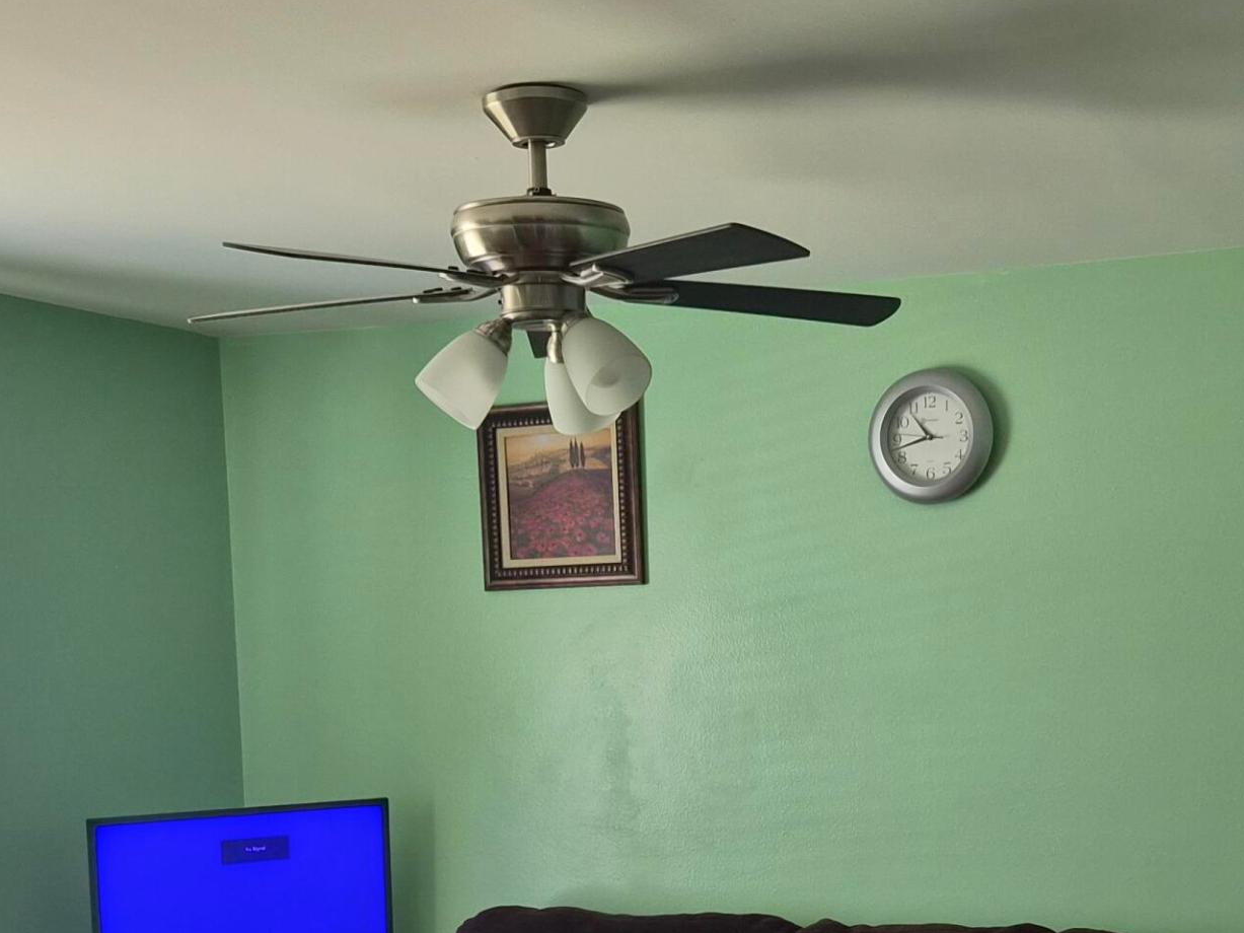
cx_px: 761
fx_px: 1940
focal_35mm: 54
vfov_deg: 25.7
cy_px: 928
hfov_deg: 35.4
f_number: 1.8
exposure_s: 1/120
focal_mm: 5.4
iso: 200
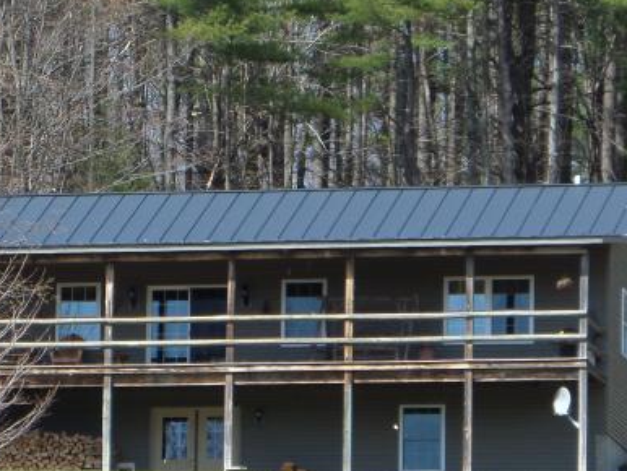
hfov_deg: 4.2
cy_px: 145
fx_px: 8555
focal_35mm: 472
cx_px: 83
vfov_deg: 3.2
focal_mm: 28.9
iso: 100
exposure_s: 1/350
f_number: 4.4
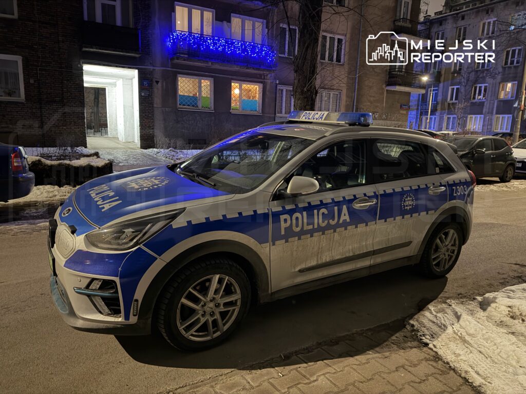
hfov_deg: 71.6
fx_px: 365
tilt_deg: -9.1
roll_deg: -2.3
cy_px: 197
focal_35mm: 24
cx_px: 263
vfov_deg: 56.8
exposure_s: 1/10
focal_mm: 6.76
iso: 1000
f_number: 1.78
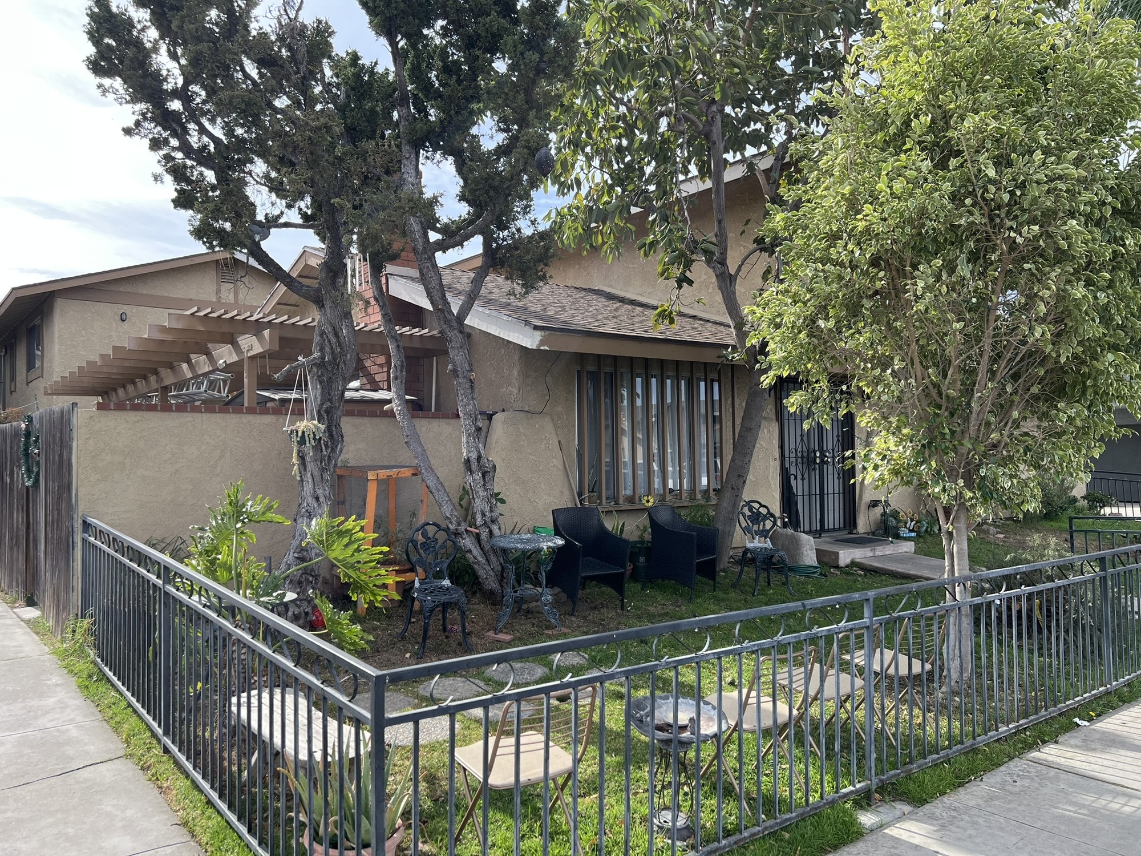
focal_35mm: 26
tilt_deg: +0.9
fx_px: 857
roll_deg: +1.3
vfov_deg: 53.1
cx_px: 570
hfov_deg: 67.3
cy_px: 428
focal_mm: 5.7
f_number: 1.5
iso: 50
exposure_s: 1/1361
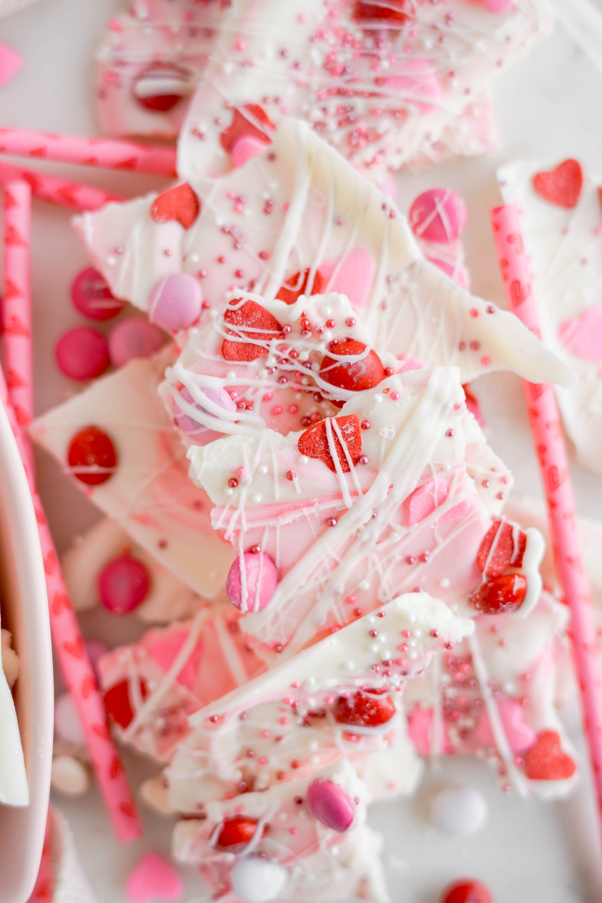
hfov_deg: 31.9
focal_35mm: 42
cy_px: 452
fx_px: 1053
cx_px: 301
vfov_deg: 46.4
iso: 100
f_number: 2.8
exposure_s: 1/80
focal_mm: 28
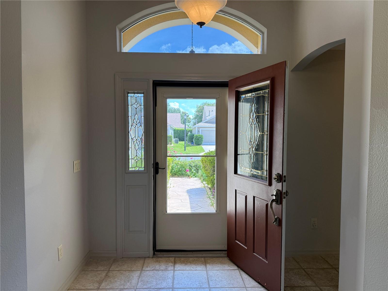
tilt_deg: -1.7
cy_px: 146
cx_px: 194
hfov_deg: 71.6
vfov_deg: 56.8
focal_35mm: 24
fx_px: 269
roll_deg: +0.0
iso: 100
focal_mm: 6.76
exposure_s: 1/391
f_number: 1.78
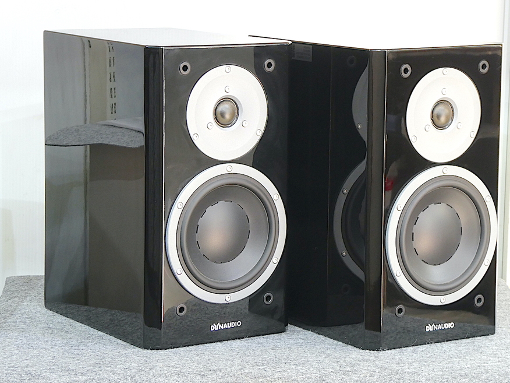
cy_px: 194
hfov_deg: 15.6
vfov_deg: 11.8
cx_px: 277
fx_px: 1856
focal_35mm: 126
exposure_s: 1/8
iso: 200
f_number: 5.1
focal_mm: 20.6
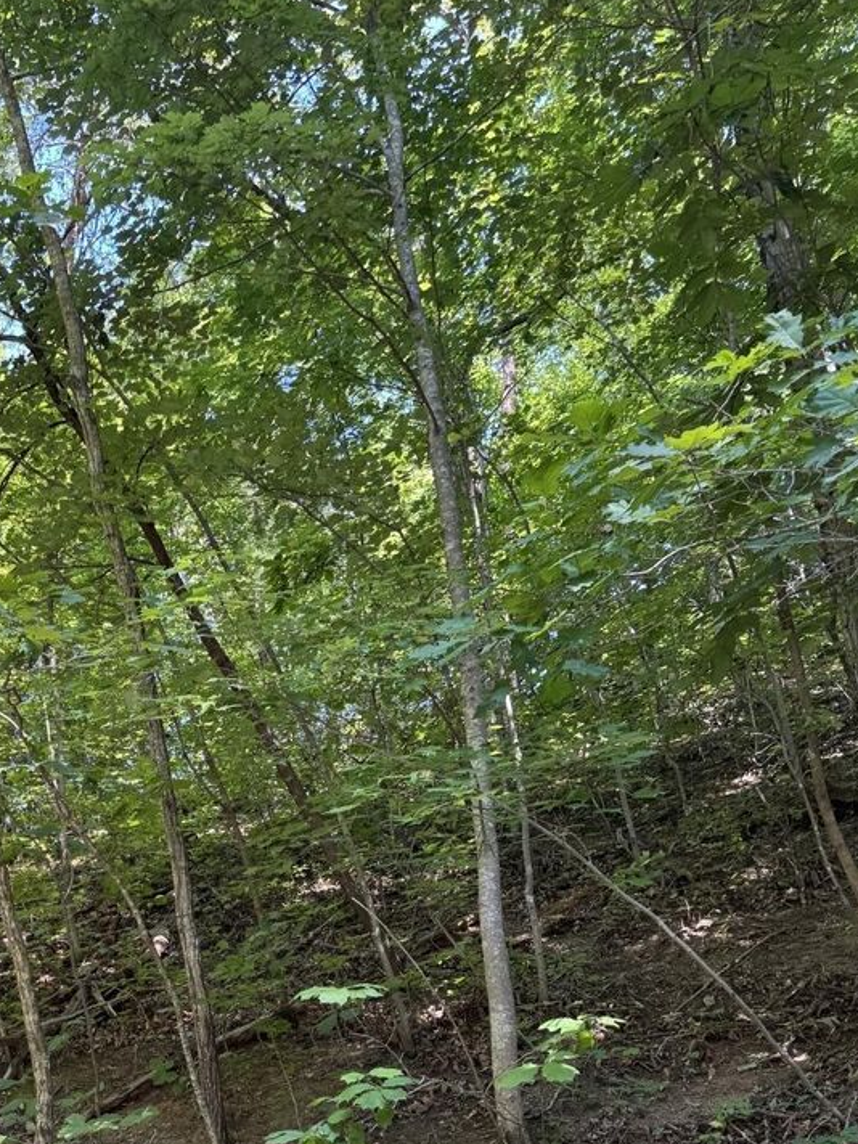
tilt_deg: +17.4
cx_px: 175
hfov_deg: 30.8
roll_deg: +1.6
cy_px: 954
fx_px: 1520
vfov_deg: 39.2
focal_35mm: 46
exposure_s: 1/121
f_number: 1.78
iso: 80
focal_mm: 6.76
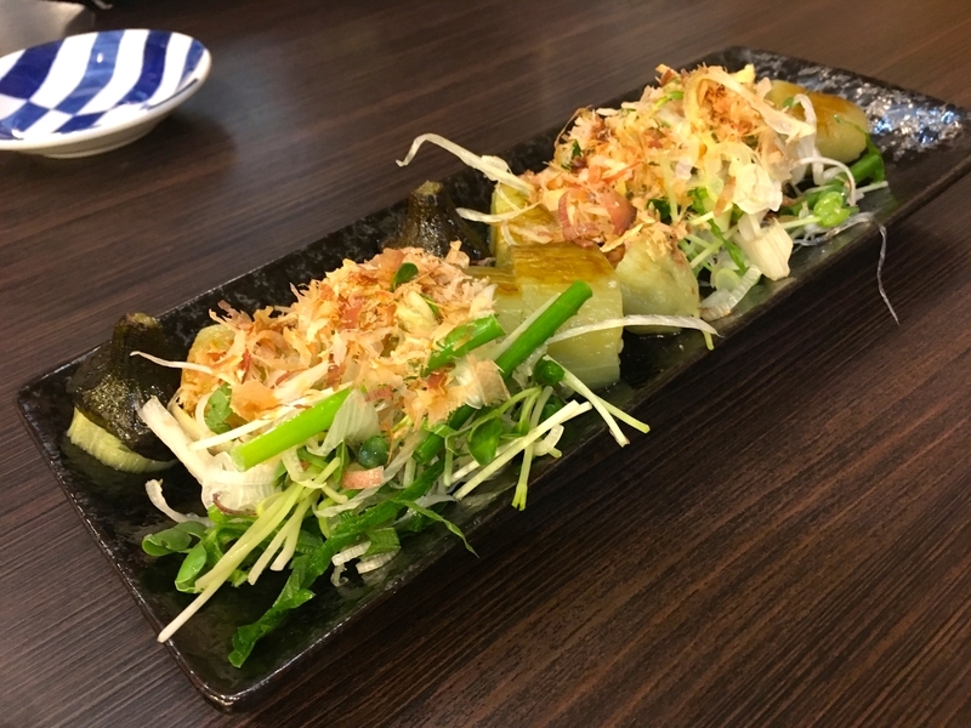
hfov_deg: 61.7
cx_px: 486
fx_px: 813
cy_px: 364
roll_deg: +4.4
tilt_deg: -40.8
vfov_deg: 48.2
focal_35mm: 29
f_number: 2.2
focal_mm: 4.15
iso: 200
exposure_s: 1/24
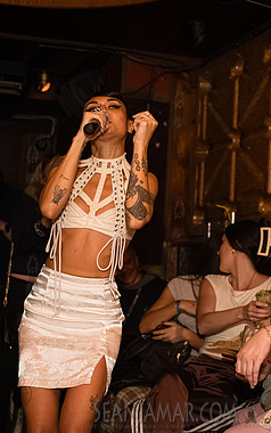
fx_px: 826
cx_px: 179
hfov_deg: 18.6
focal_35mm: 70
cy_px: 218
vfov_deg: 29.4
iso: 12800
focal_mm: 45
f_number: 3.2
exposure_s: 1/250
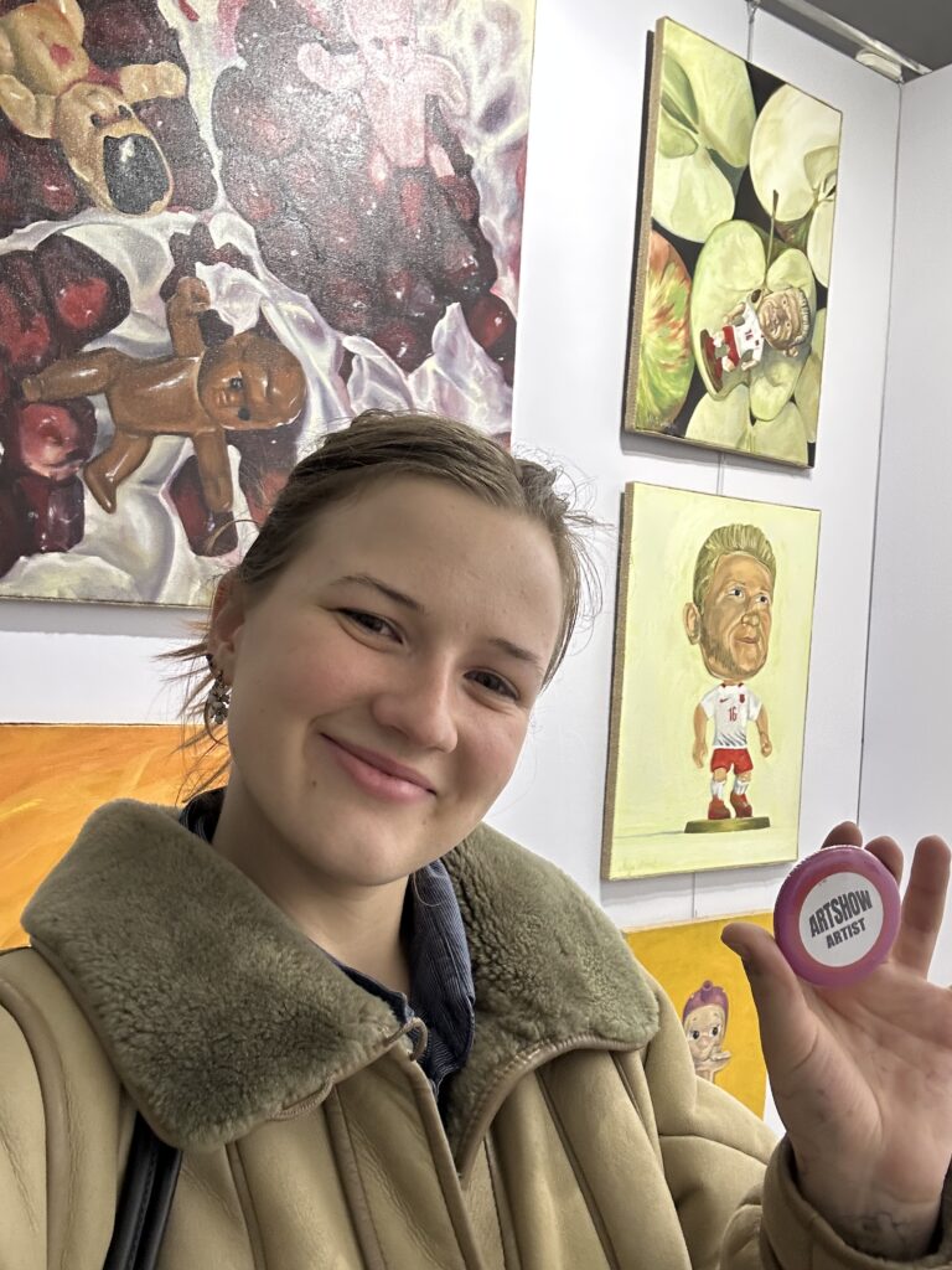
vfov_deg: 60.0
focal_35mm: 30
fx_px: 1100
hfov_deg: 46.8
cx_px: 476
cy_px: 635
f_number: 1.9
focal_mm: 2.69
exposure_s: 1/50
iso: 80
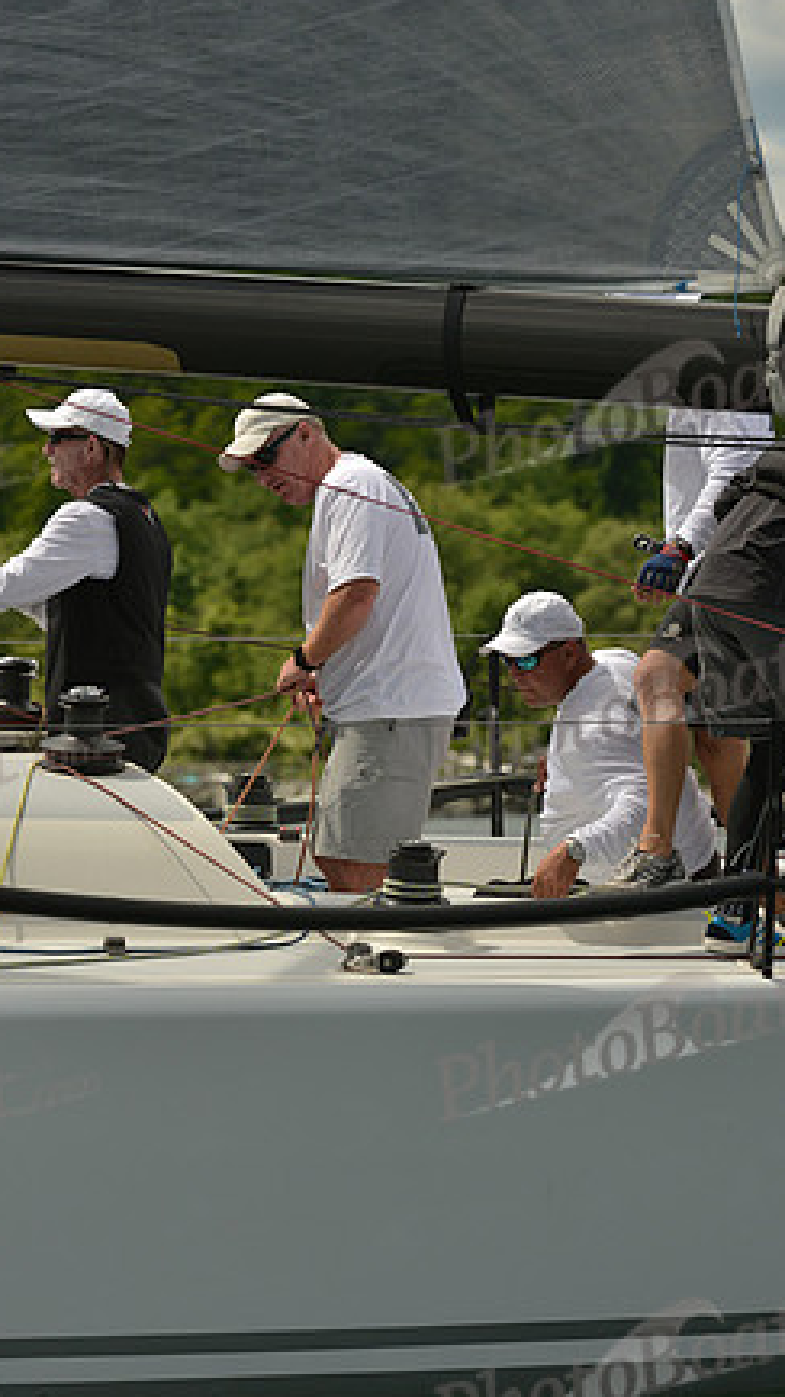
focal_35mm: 280
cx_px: 269
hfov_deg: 4.3
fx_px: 10365
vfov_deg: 7.7
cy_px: 917
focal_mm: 200
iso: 200
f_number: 7.1
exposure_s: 1/800
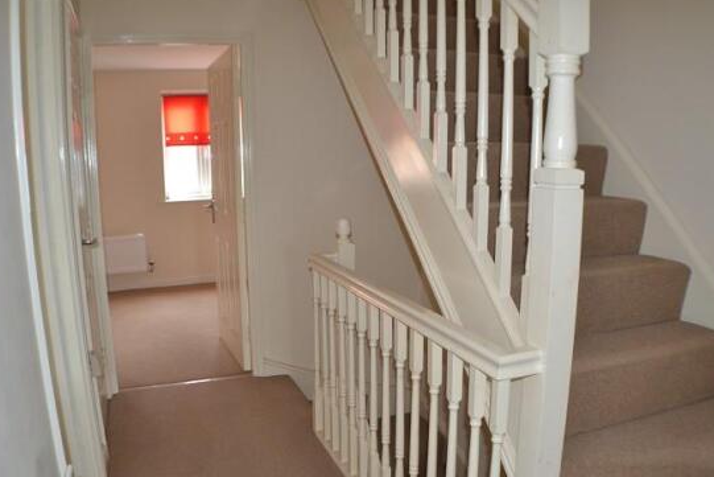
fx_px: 793
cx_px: 356
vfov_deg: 33.3
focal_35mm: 40
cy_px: 279
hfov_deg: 48.4
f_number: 3.8
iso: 800
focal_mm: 22
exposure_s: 1/60
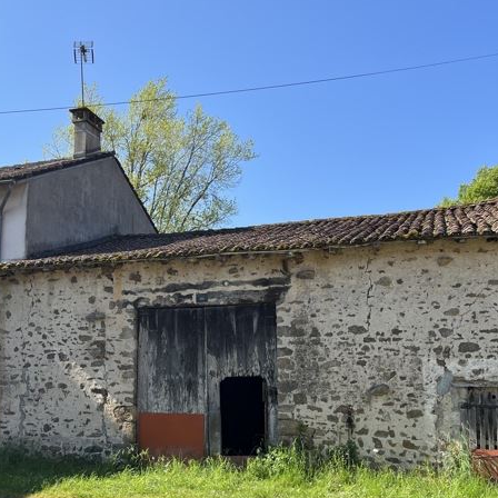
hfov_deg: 40.6
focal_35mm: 41
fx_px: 667
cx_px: 185
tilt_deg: +9.2
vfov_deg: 40.8
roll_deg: +0.5
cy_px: 290
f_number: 1.6
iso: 50
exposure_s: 1/1992
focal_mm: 5.1
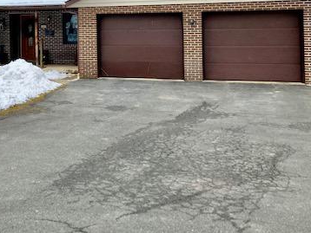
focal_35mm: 50
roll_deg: +0.2
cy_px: 26
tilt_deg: +0.7
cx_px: 61
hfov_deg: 36.8
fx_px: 450
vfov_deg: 28.1
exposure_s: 1/571
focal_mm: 3.99
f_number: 1.8
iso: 20
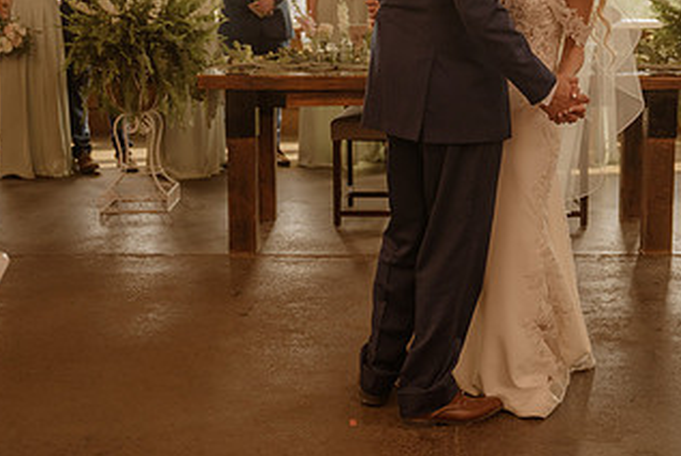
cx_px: 436
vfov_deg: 18.1
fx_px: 1420
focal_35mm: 75
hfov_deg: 26.9
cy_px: 98
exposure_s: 1/250
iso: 1000
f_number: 2.8
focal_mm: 41
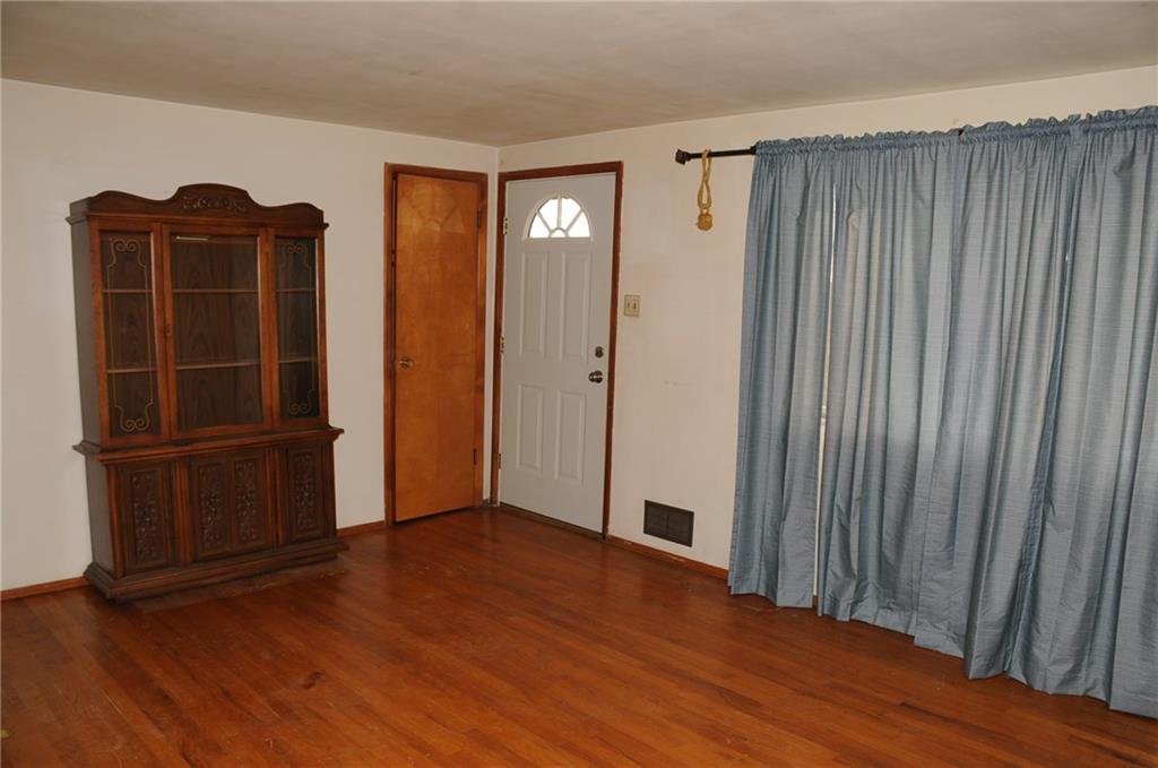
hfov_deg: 67.5
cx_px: 579
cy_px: 384
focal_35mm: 27
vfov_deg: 47.8
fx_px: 867
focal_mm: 18
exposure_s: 1/125
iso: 200
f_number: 6.3
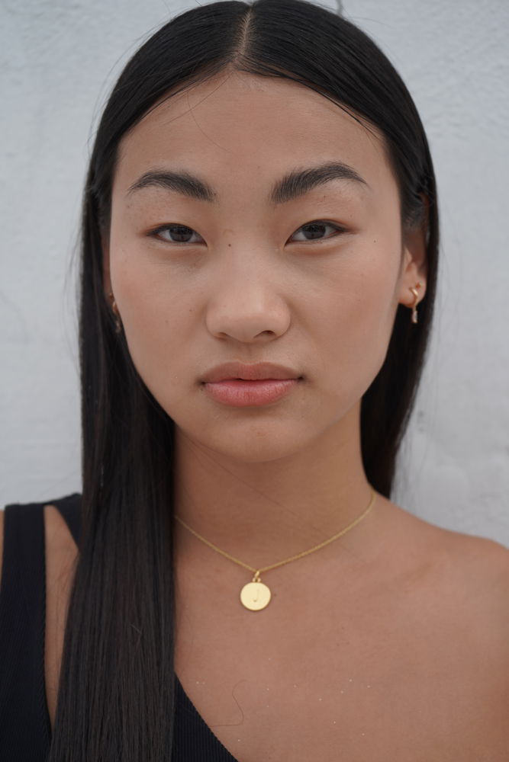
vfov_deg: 35.6
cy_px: 381
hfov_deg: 24.2
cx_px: 254
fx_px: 1187
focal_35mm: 56
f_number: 5
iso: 100
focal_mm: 56
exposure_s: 1/200
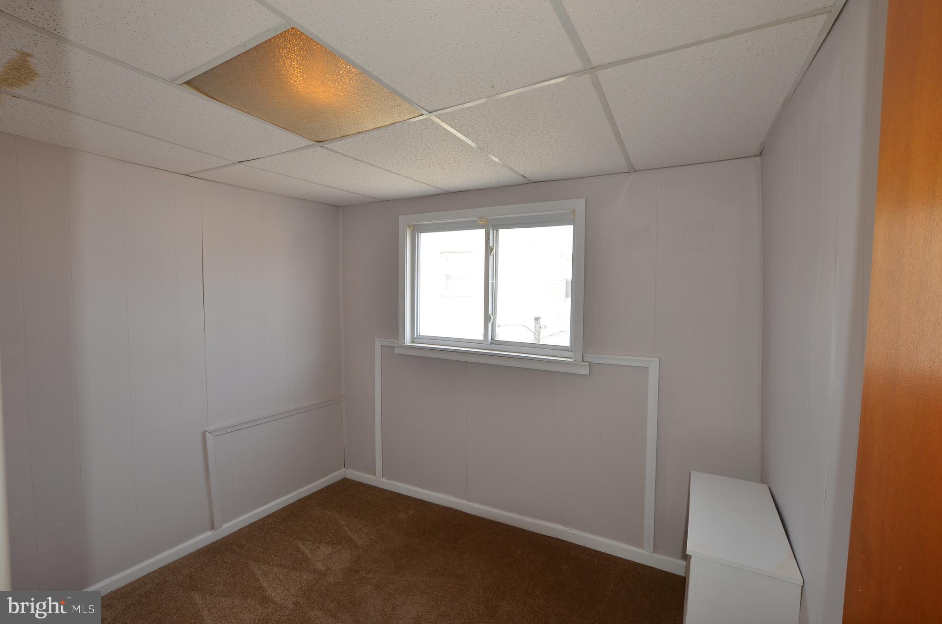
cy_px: 312
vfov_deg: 77.1
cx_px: 471
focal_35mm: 15
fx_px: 392
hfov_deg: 100.5
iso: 320
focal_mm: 10
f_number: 8
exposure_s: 1/60
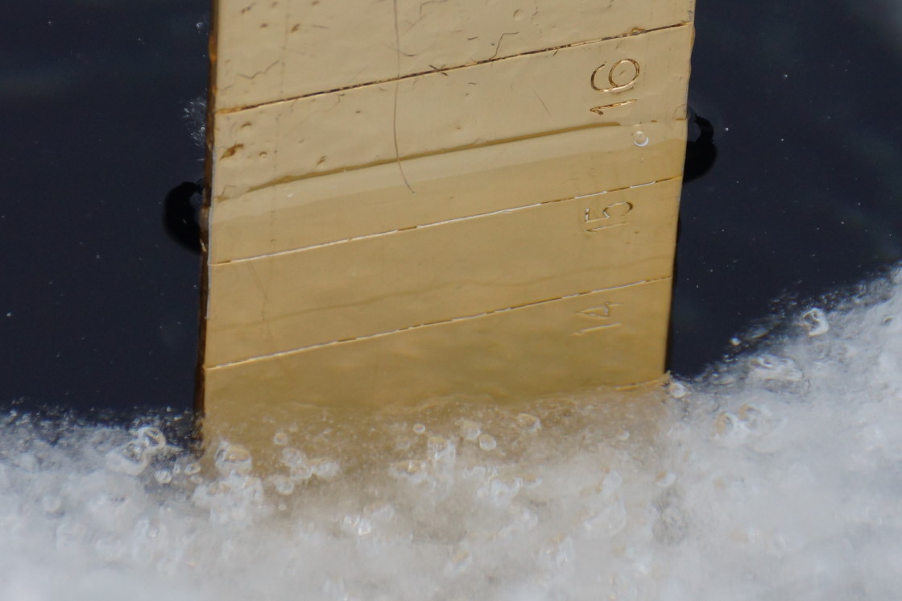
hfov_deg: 5.5
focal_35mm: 375
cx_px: 451
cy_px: 300
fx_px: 9393
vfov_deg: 3.7
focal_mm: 250
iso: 320
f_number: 6.3
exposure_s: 1/400
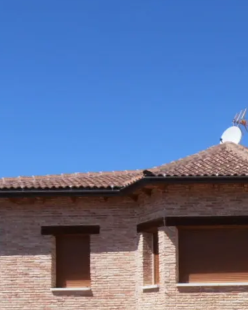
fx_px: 587
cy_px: 307
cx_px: 300
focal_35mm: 64
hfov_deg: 22.0
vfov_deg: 27.9
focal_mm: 4.2
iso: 80
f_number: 7.9
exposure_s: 1/250
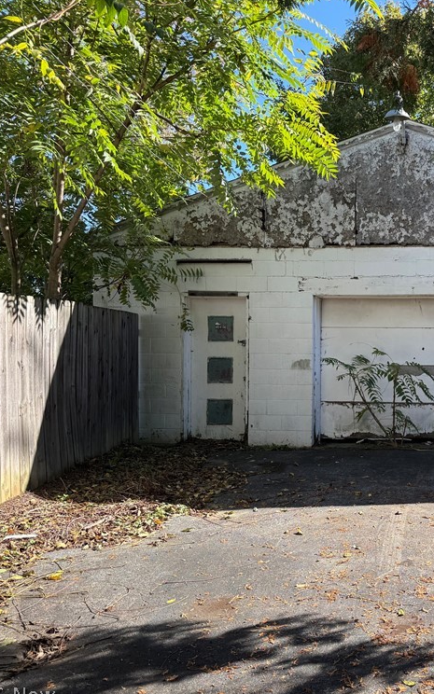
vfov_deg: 55.3
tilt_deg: -0.8
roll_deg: -0.4
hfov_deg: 33.2
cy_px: 353
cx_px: 437
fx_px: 662
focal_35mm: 35
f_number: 1.78
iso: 80
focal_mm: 6.76
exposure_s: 1/992
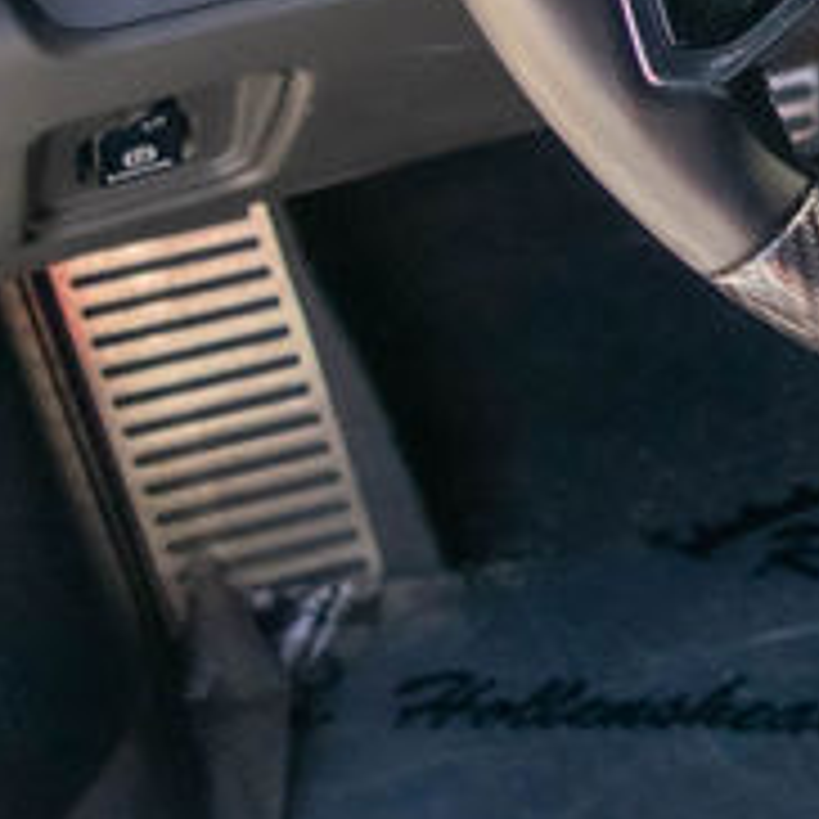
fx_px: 3453
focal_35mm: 129
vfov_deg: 13.4
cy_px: 34
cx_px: 1575
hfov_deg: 12.2
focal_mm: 18
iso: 800
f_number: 3.5
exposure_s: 1/1000
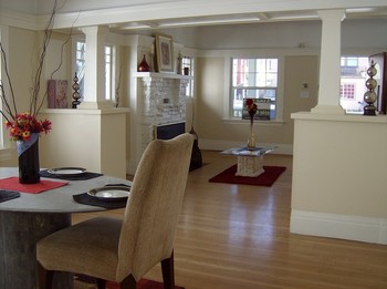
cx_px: 194
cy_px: 144
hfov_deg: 51.4
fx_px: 402
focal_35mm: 36
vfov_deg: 39.5
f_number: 2.8
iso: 100
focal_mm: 6
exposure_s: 1/201
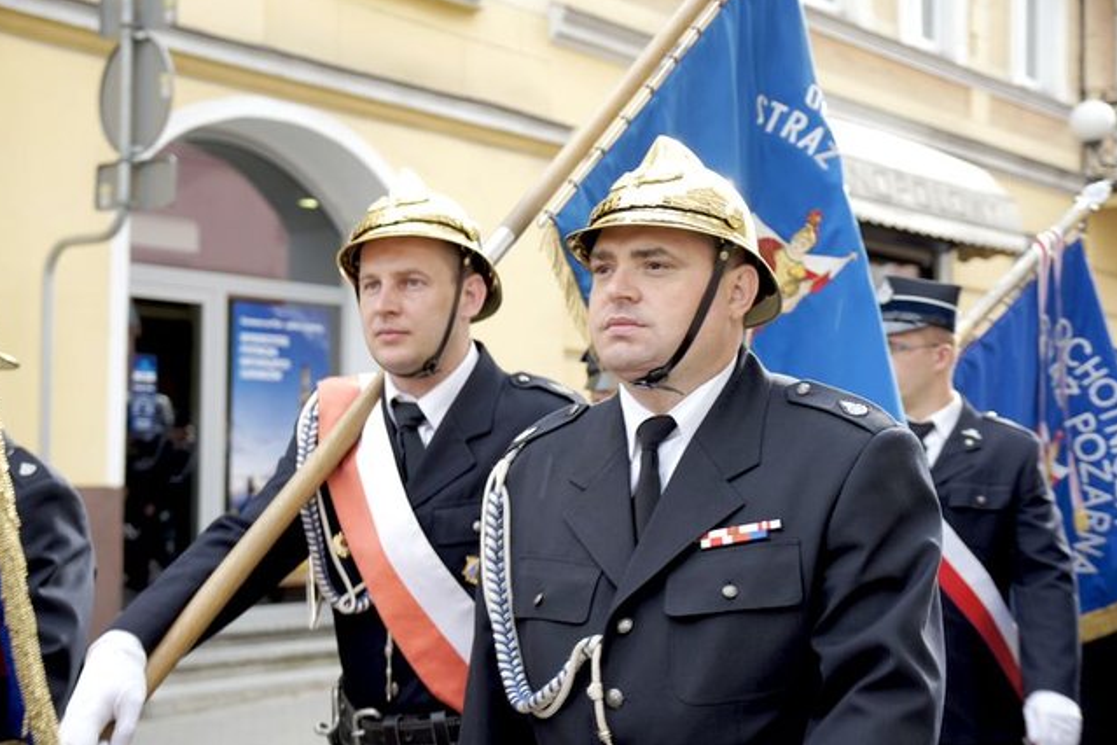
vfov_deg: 22.3
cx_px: 556
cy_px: 369
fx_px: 1893
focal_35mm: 61
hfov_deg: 32.9
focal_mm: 40
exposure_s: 1/100
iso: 100
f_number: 4.5
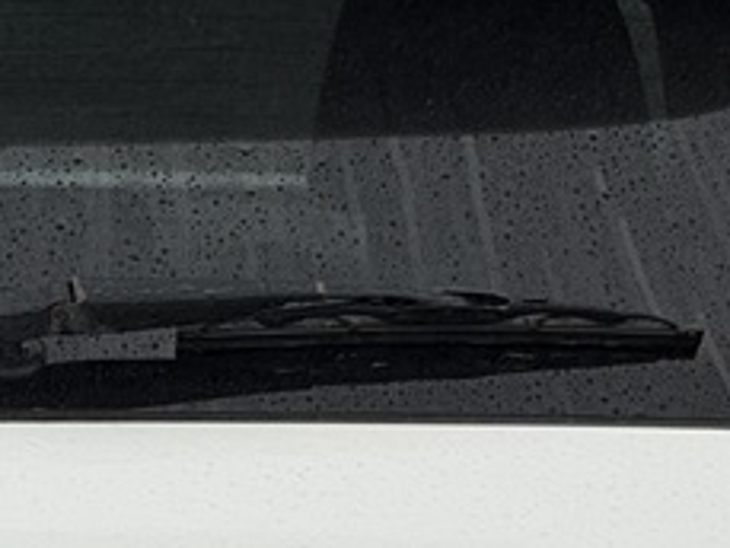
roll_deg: -0.7
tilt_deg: -9.1
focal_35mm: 302
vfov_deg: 4.9
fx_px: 6372
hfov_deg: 6.5
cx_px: 128
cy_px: 851
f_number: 1.78
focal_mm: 6.76
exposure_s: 1/687
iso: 64
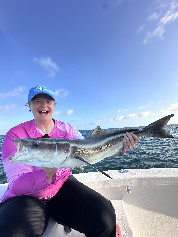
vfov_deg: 102.1
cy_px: 118
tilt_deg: +4.5
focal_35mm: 14
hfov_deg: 85.7
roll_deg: +2.5
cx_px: 89
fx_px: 96
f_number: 2.2
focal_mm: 2.22
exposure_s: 1/1473
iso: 40
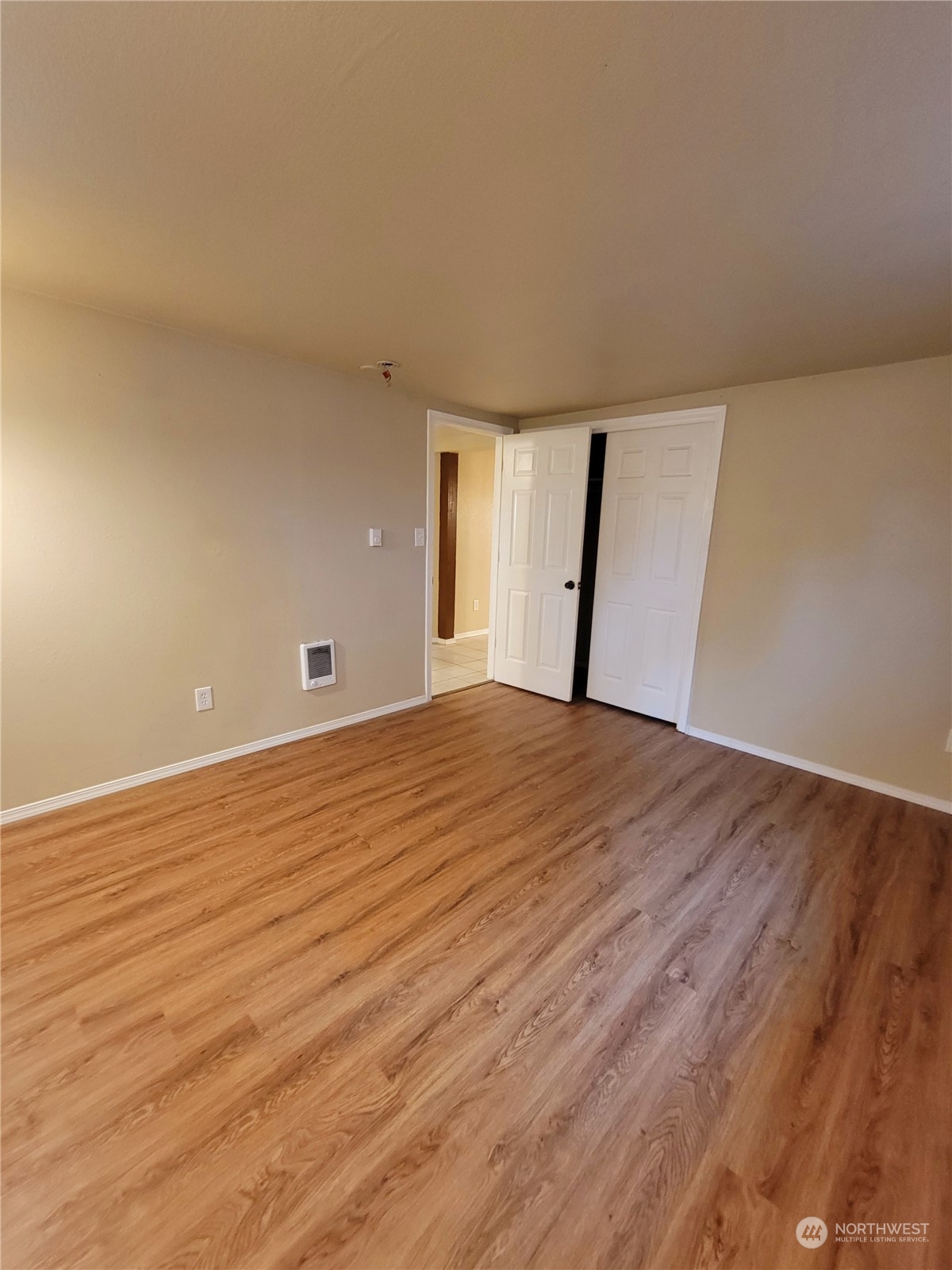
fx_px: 477
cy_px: 635
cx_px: 476
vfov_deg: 106.2
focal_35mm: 13
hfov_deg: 89.9
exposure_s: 1/30
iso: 640
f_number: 2.2
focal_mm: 2.2
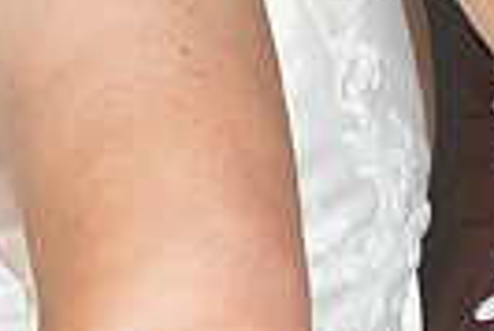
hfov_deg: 8.3
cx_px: 249
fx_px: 3407
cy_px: -137
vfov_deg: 5.5
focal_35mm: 248
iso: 1250
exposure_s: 1/250
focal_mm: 33
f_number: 5.6
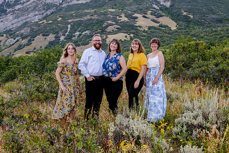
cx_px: 117
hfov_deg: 36.9
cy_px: 75
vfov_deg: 25.1
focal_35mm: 54
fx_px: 343
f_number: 8
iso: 800
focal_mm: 48
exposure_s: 1/200
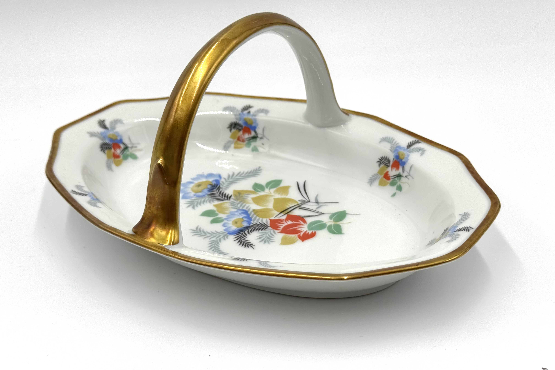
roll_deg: +3.0
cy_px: 170
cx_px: 277
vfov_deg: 27.0
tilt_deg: -29.3
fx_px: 771
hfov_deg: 39.6
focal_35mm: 50
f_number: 1.78
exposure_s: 1/1193
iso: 64
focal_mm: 6.76
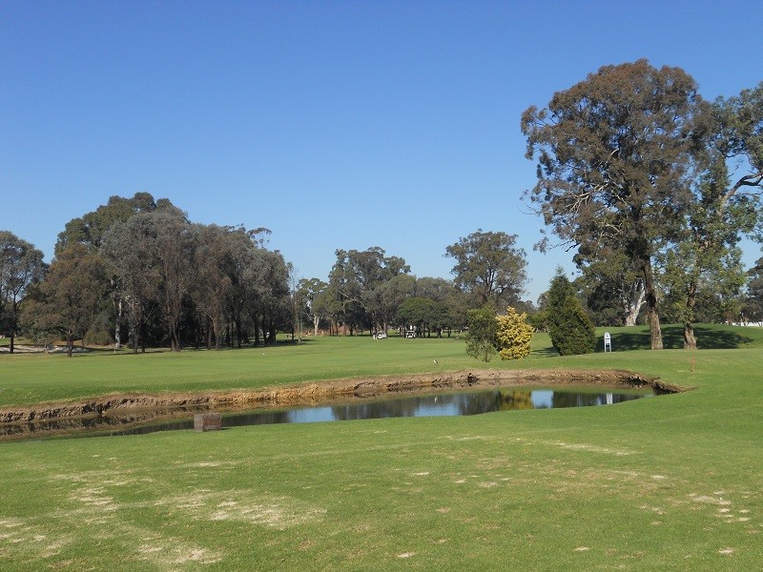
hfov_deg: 49.0
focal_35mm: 38
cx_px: 382
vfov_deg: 37.7
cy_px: 286
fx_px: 838
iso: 80
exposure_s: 1/800
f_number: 3.9
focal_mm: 6.9
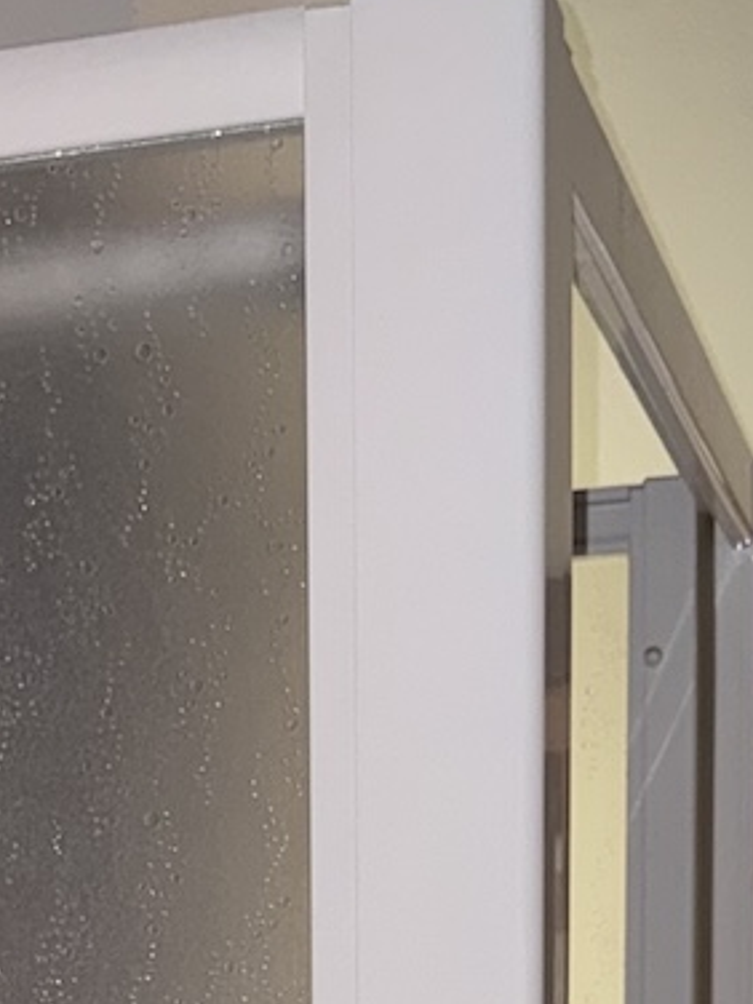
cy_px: 1634
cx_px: 248
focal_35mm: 102
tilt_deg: -5.3
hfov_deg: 14.5
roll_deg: +0.7
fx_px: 2958
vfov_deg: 16.9
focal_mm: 6.76
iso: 80
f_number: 1.78
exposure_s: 1/13
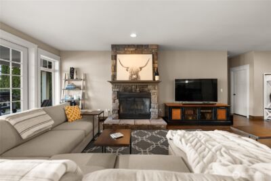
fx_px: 113
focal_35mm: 15
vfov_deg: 77.4
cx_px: 136
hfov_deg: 100.4
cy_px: 90
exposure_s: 1/10
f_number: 2.8
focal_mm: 15
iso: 400
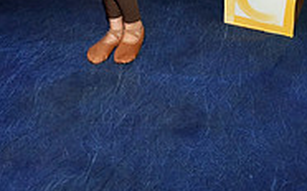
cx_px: 116
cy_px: -148
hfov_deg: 27.8
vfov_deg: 15.3
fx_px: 619
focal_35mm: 74
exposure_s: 1/60
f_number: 8
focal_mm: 20
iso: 1000
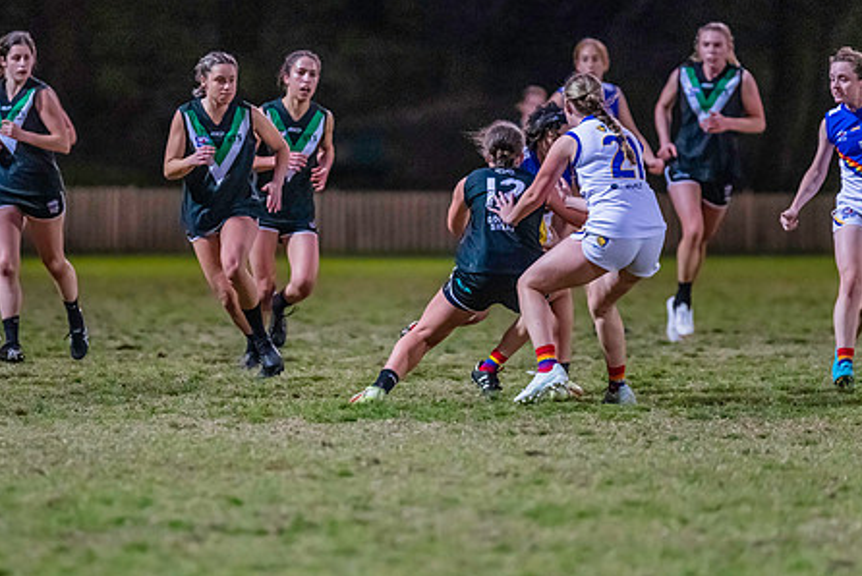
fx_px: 10350
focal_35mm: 432
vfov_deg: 3.2
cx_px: 375
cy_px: 243
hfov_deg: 4.8
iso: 10000
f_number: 2.8
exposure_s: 1/1250
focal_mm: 300
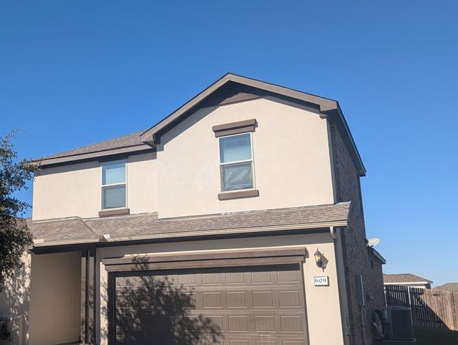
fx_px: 504
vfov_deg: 37.8
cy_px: 178
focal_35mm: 38
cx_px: 151
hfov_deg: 48.1
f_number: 1.68
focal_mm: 6.9
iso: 22
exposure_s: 1/1193
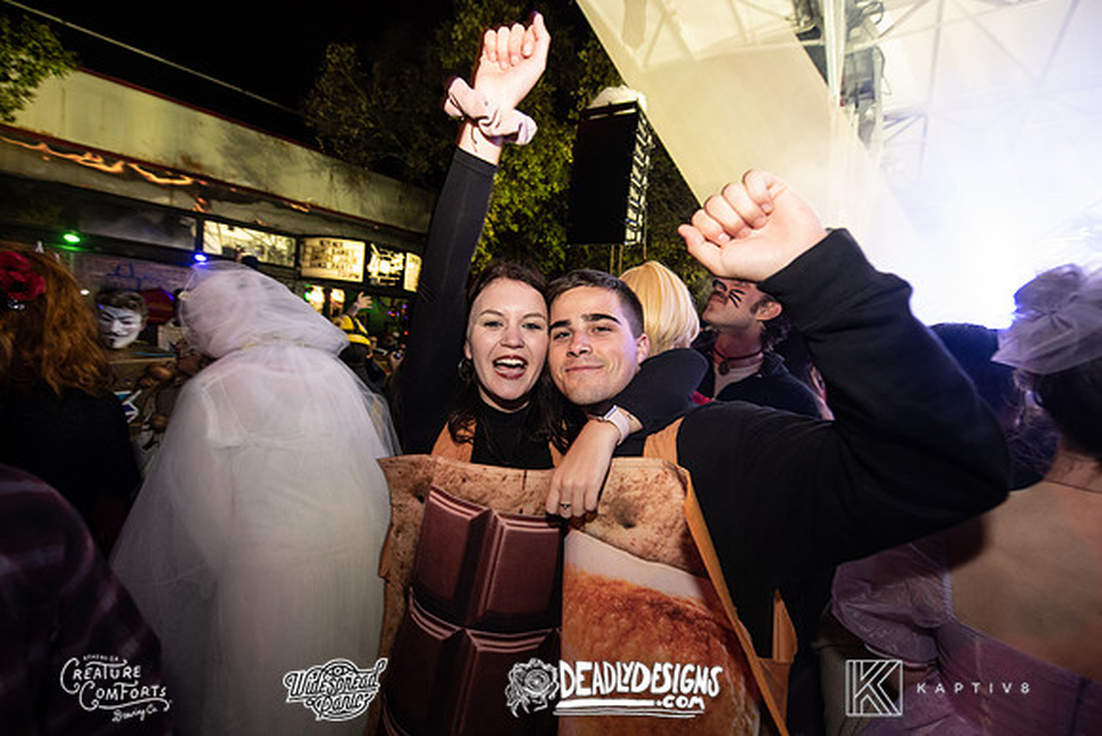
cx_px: 551
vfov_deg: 81.2
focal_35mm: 14
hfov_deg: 104.2
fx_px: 429
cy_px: 368
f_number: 3.5
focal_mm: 14
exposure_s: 1/80
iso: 2000
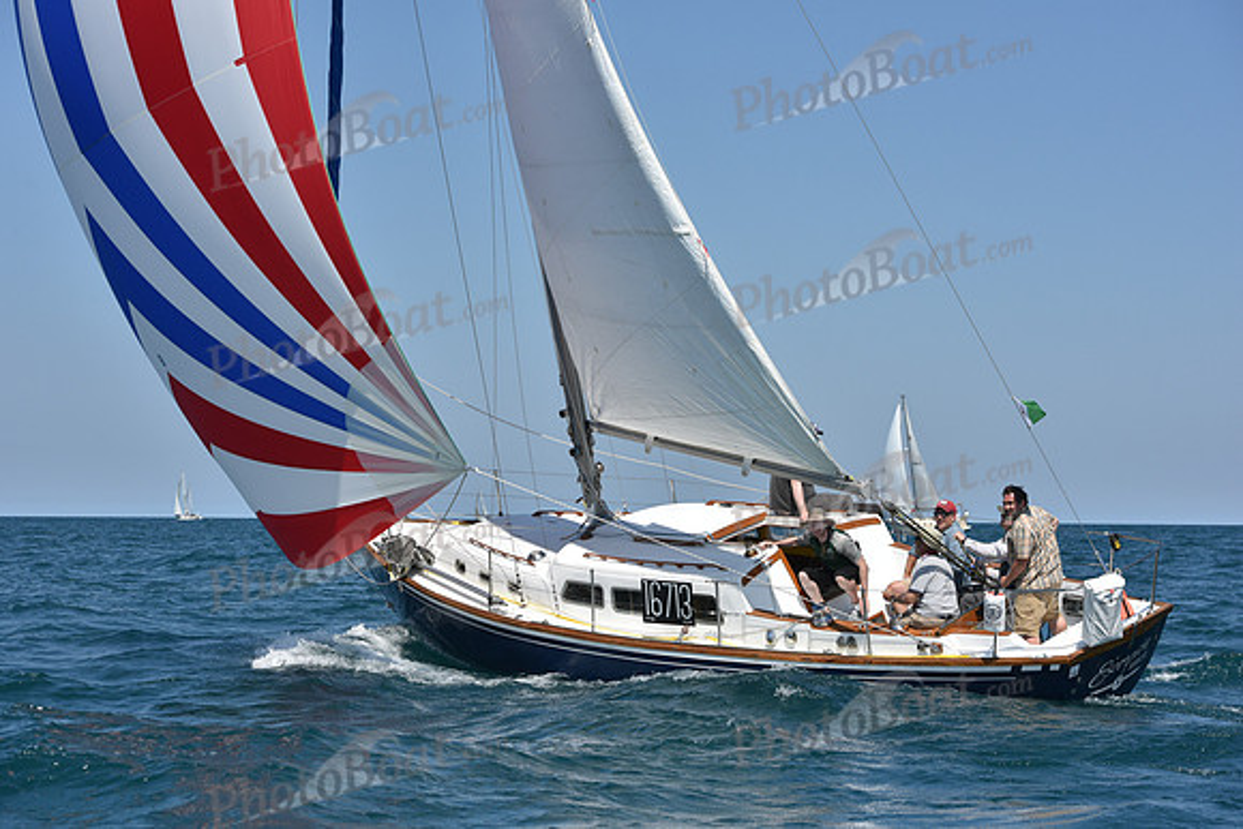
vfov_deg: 17.5
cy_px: 414
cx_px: 622
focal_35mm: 78
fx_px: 2694
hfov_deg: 26.0
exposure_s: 1/1600
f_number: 7.1
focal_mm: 78
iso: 250
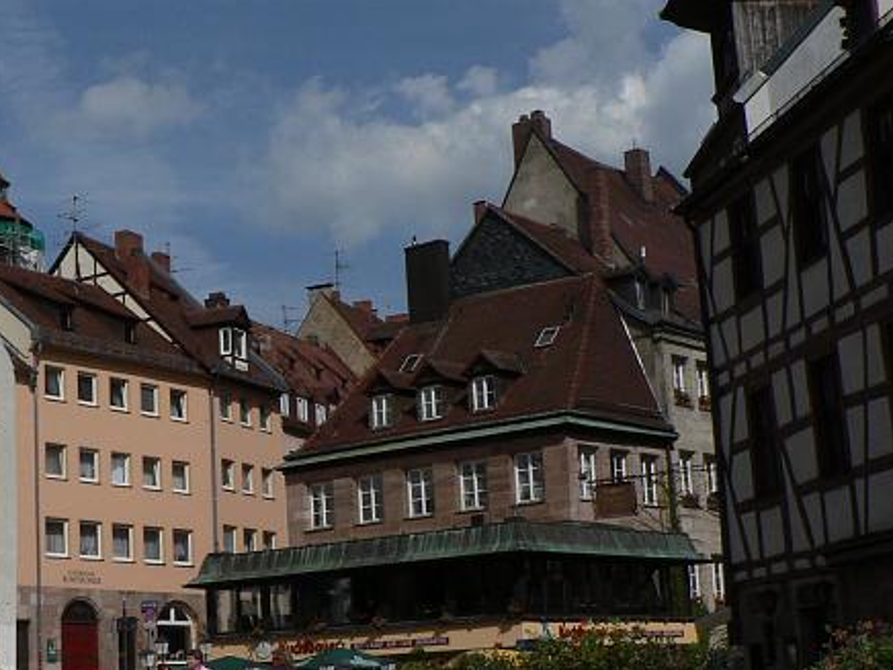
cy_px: 379
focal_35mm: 66
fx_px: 1703
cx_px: 219
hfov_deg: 28.9
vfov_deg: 22.2
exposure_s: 1/1600
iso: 80
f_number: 5.6
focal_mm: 6
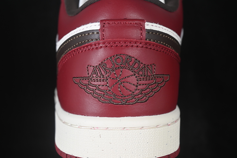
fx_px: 494
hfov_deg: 27.0
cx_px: 118
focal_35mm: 75
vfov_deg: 18.2
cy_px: 79
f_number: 7.1
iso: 160
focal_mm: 50
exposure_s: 1/60
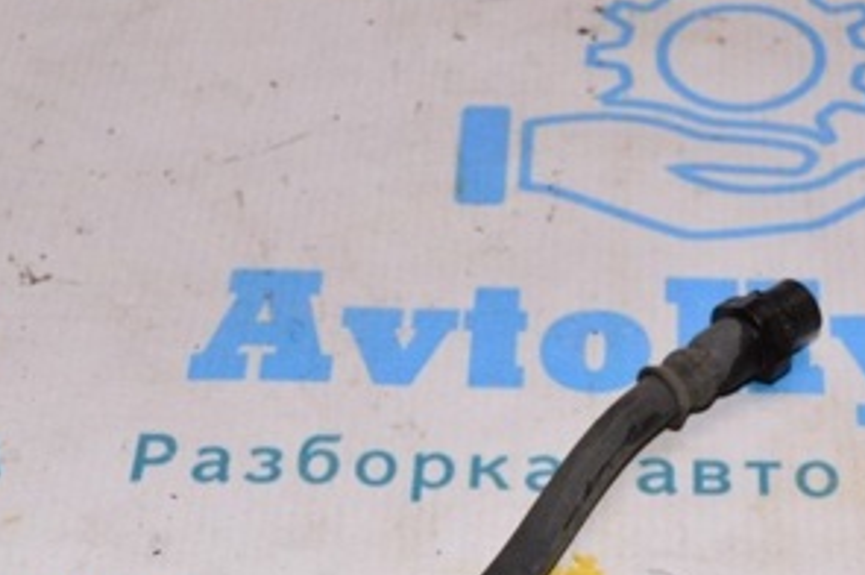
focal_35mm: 91
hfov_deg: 22.4
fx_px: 2184
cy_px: 579
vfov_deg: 14.7
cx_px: 434
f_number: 8
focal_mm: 28
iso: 1600
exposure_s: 1/200
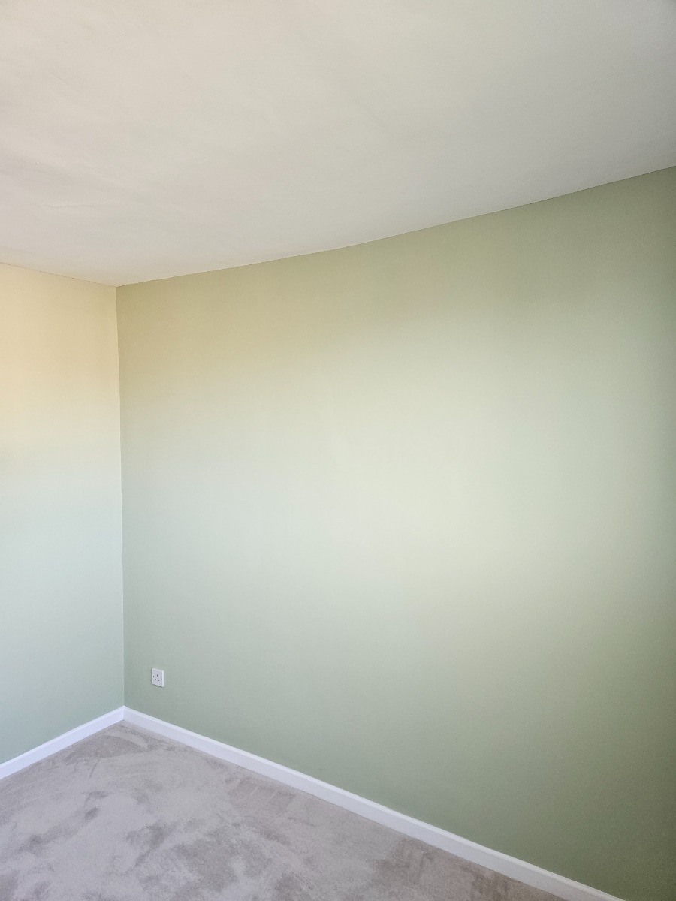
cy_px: 450
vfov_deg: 73.9
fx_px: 599
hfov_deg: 58.9
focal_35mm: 23
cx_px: 338
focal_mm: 6.3
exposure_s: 1/100
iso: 160
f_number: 1.7
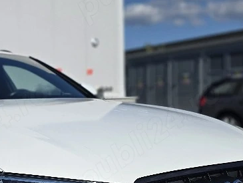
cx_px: 21
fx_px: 442
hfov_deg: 29.4
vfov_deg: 23.0
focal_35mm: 63
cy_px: 143
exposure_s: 1/10000
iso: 50
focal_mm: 6.3
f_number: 1.7
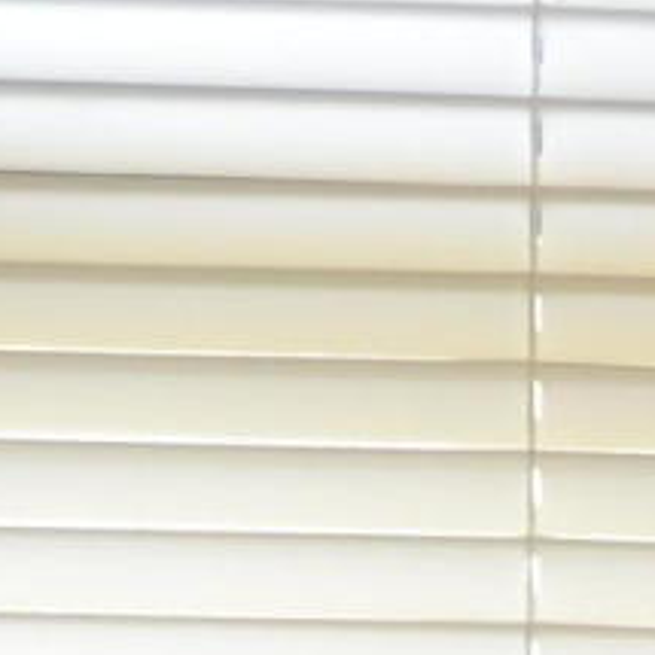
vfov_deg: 5.1
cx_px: 1281
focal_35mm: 309
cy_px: 2501
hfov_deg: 5.6
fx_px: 6615
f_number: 4.2
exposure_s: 1/60
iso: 450
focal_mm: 26
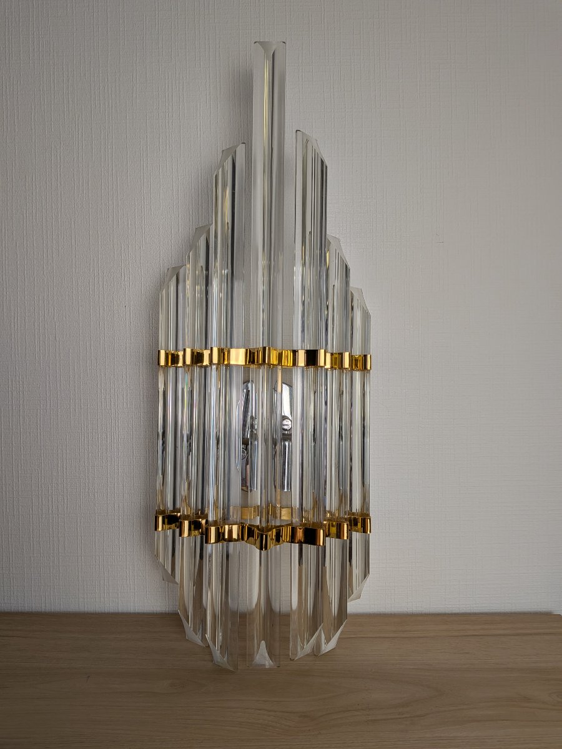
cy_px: 374
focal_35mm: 24
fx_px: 520
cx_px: 281
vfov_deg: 71.6
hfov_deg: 56.8
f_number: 1.7
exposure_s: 1/1418
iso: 26
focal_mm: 4.53
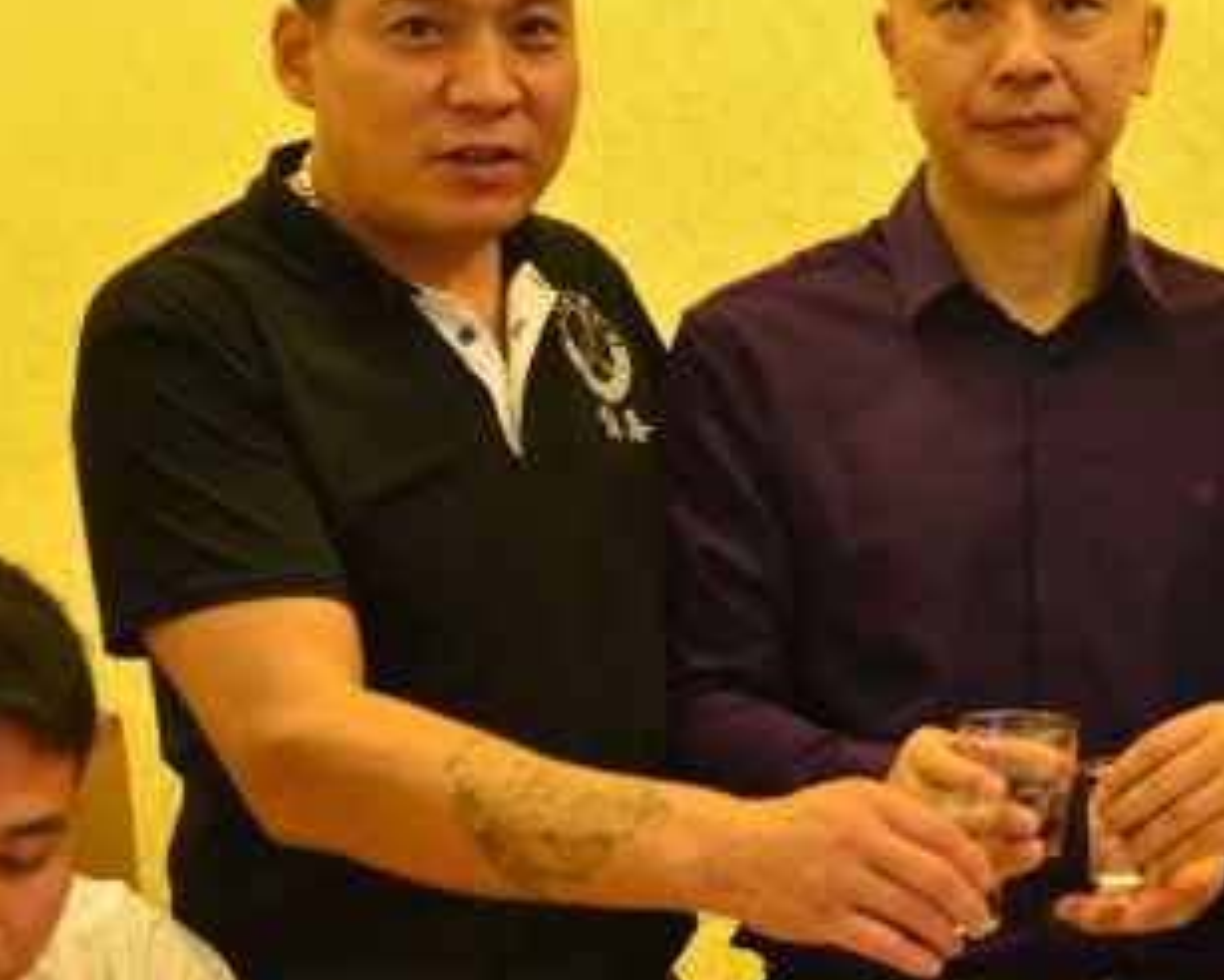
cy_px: 255
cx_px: 1112
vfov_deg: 14.5
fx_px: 3850
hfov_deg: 17.8
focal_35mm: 106
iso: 800
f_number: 3.5
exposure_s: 1/20
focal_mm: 29
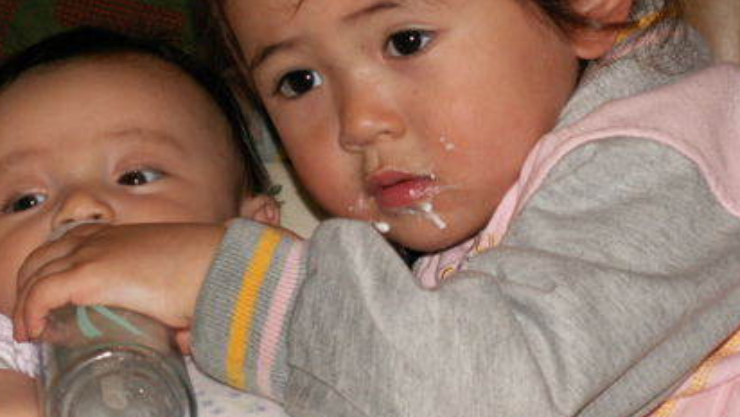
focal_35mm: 188
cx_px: 383
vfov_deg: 6.5
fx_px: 3690
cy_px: 142
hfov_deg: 11.5
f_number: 3.5
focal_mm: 18.19
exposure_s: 1/40
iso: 160
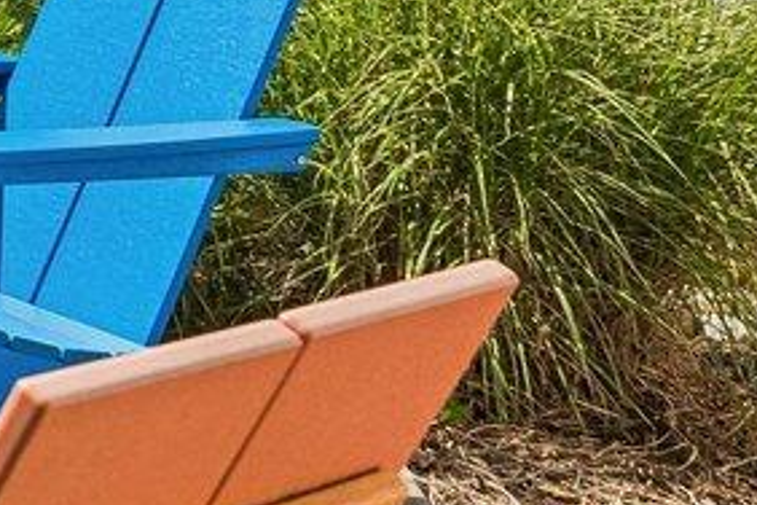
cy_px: -614
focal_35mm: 109
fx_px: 2292
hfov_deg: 13.5
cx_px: -1068
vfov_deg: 11.0
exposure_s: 1/1000
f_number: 7.1
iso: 320
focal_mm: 15
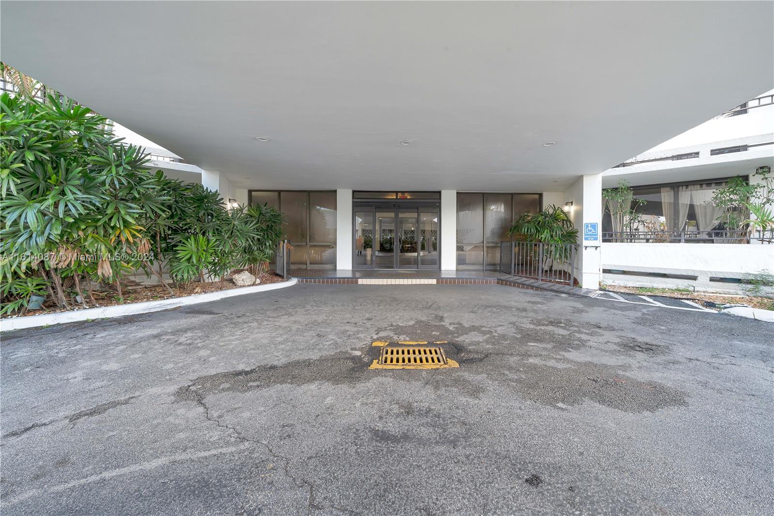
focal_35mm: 12
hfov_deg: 112.6
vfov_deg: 90.0
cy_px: 258
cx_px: 387
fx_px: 258
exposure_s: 1/15
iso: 500
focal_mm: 12
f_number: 11
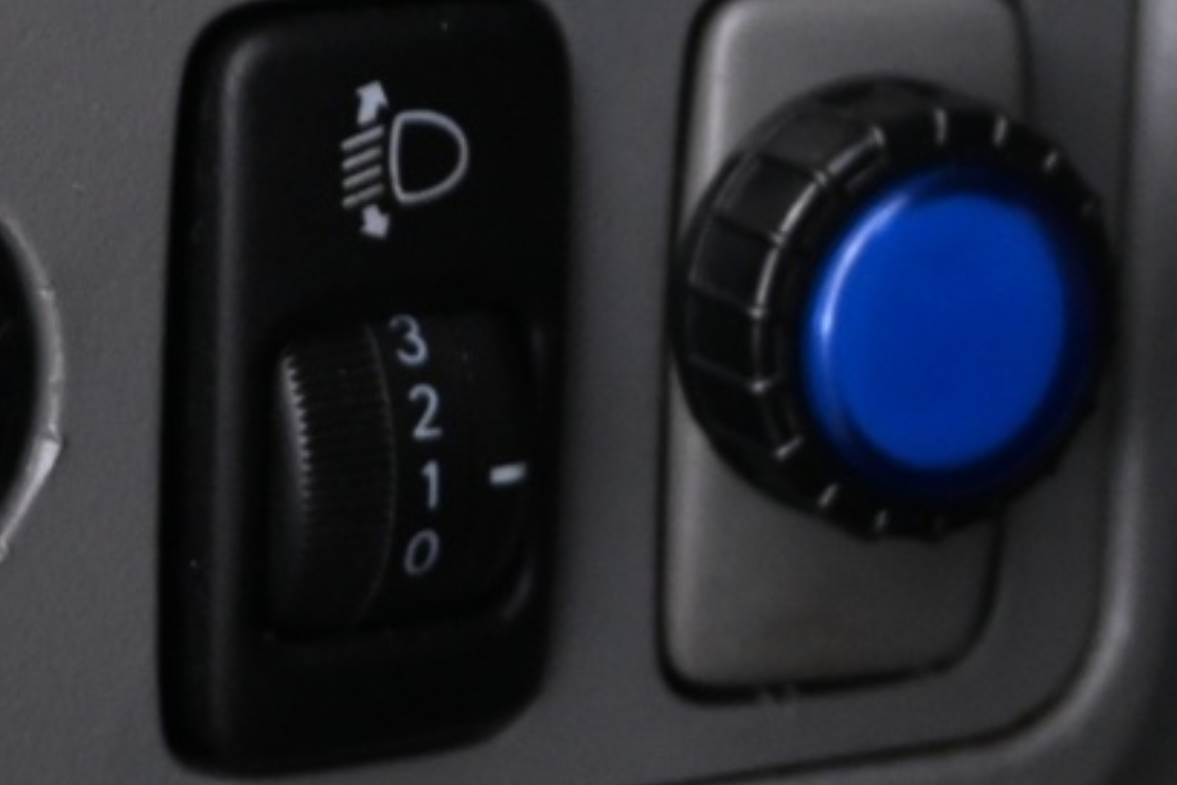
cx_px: 118
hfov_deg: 16.2
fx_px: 4086
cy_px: -358
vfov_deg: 10.6
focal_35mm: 125
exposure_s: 1/8
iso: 1600
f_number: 4
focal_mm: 21
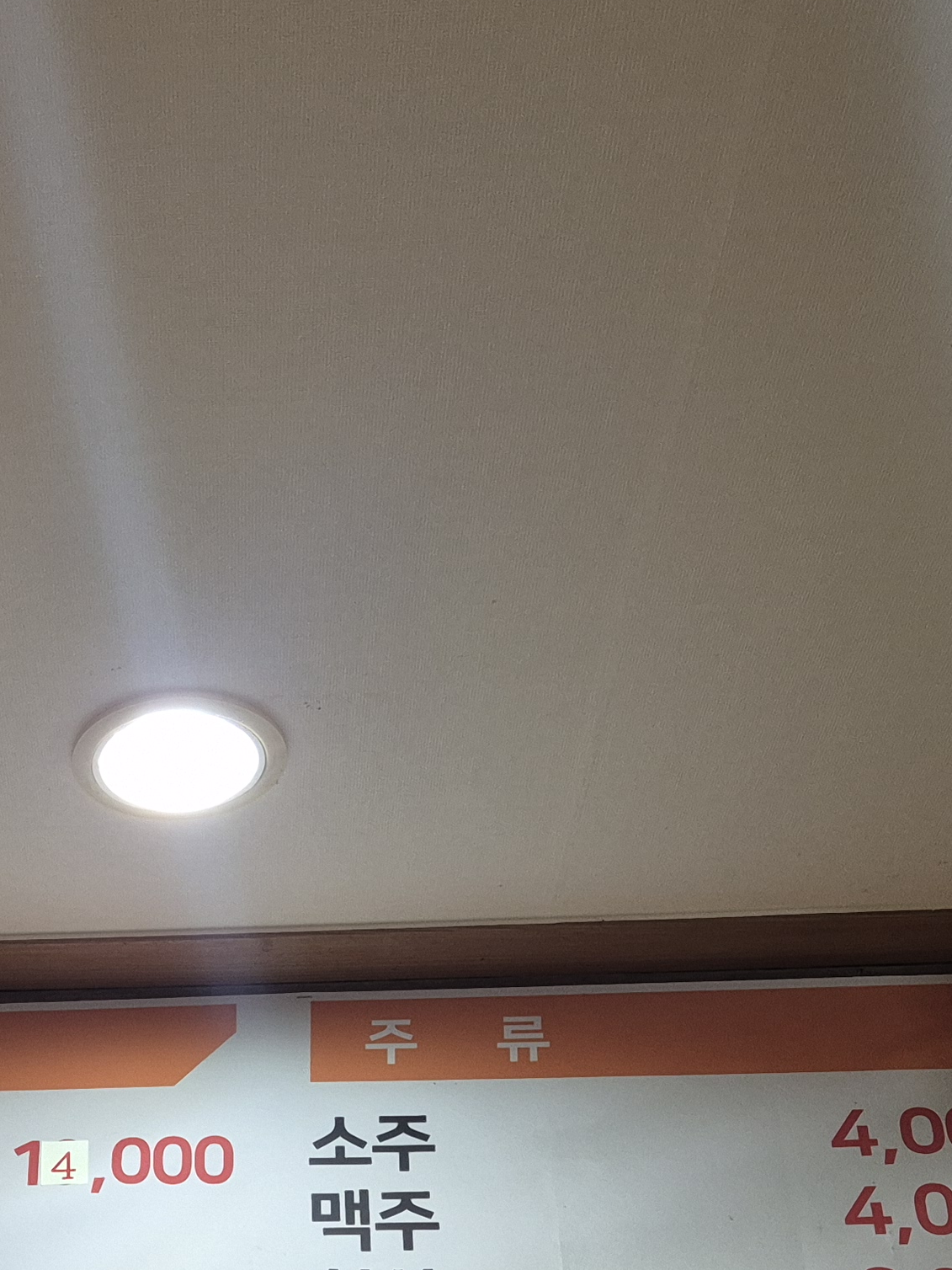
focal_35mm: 61
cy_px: 1035
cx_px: 40
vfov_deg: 30.8
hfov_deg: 23.2
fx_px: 2237
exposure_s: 1/120
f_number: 1.8
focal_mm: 5.4
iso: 250
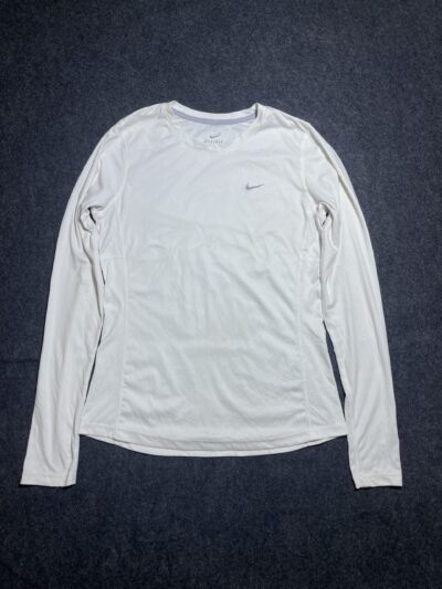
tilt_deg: -56.0
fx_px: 442
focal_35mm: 26
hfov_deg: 53.1
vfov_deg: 67.3
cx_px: 221
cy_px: 294
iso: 32
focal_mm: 4.2
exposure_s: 1/121
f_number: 1.6
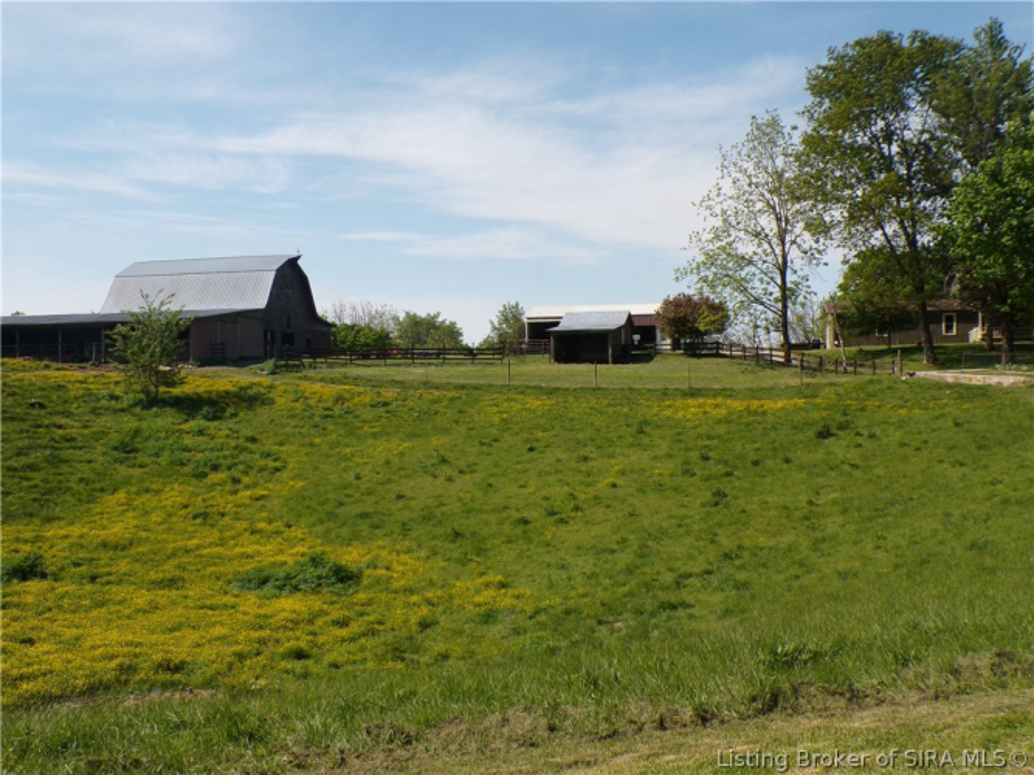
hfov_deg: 50.1
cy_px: 388
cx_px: 517
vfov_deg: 38.7
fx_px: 1105
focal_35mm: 37
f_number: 4.9
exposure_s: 1/640
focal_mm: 6.6
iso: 100
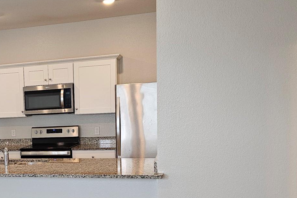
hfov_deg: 34.9
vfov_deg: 25.1
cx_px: 17
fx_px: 437
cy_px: 161
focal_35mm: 53
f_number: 1.7
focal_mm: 6.3
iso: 100
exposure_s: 1/60
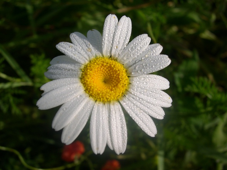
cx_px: 114
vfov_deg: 37.7
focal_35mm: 38
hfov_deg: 49.0
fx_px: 249
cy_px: 85
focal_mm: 8
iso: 100
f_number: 7.6
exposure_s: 1/256
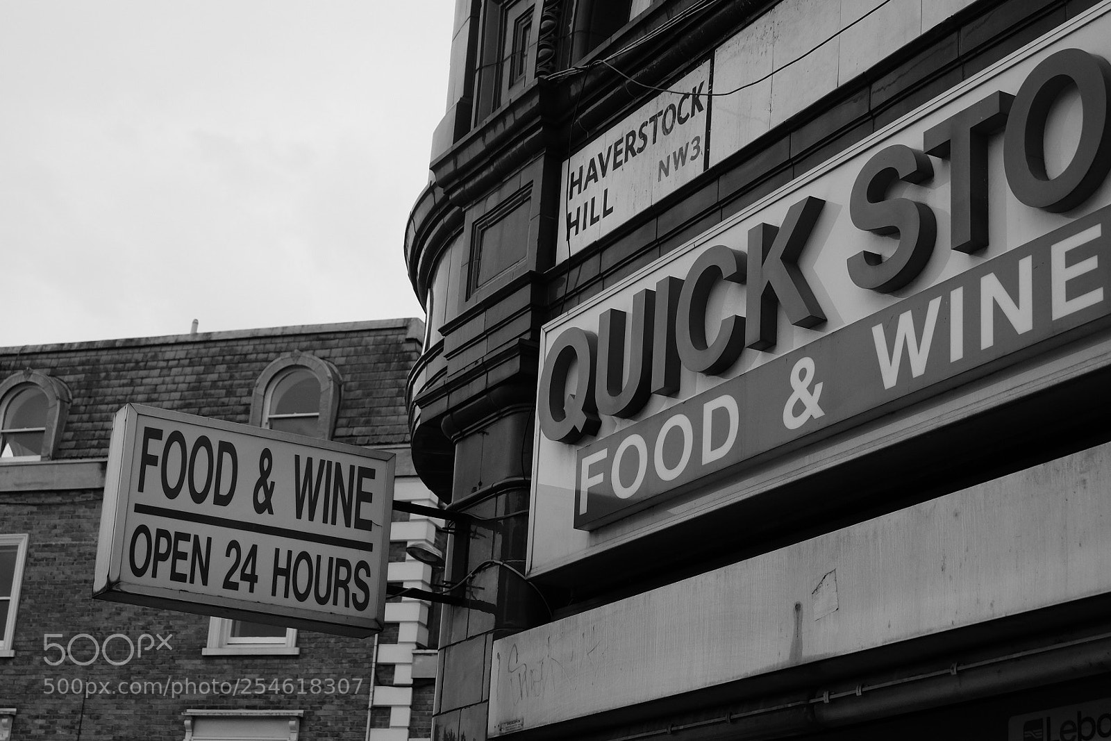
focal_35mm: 68
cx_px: 556
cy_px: 370
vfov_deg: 20.0
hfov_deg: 29.7
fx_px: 2099
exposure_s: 1/420
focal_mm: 45.2
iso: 800
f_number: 8
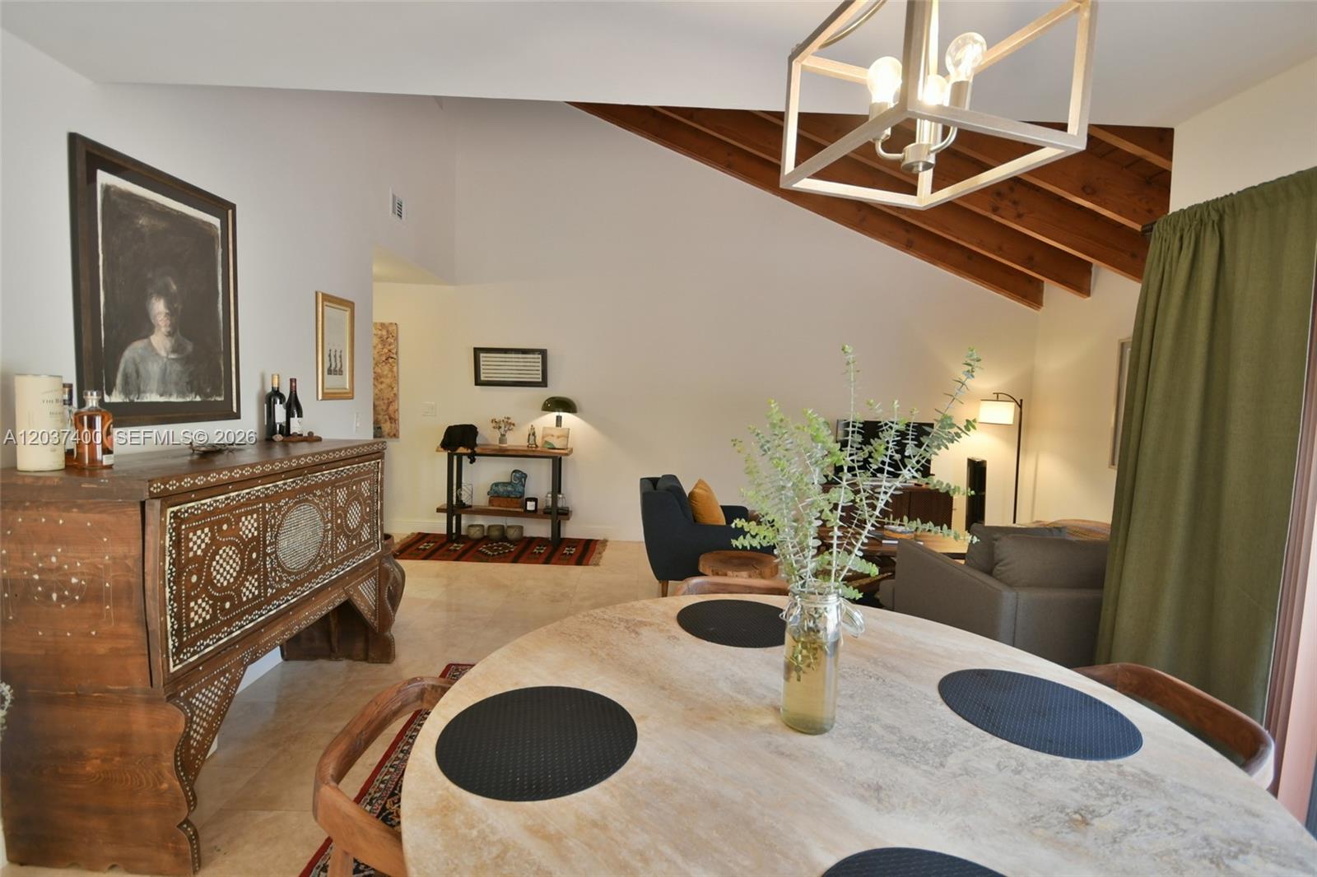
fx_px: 603
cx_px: 658
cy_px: 438
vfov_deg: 72.0
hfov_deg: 95.0
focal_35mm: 16
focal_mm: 11
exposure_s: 1/15
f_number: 4.2
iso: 640
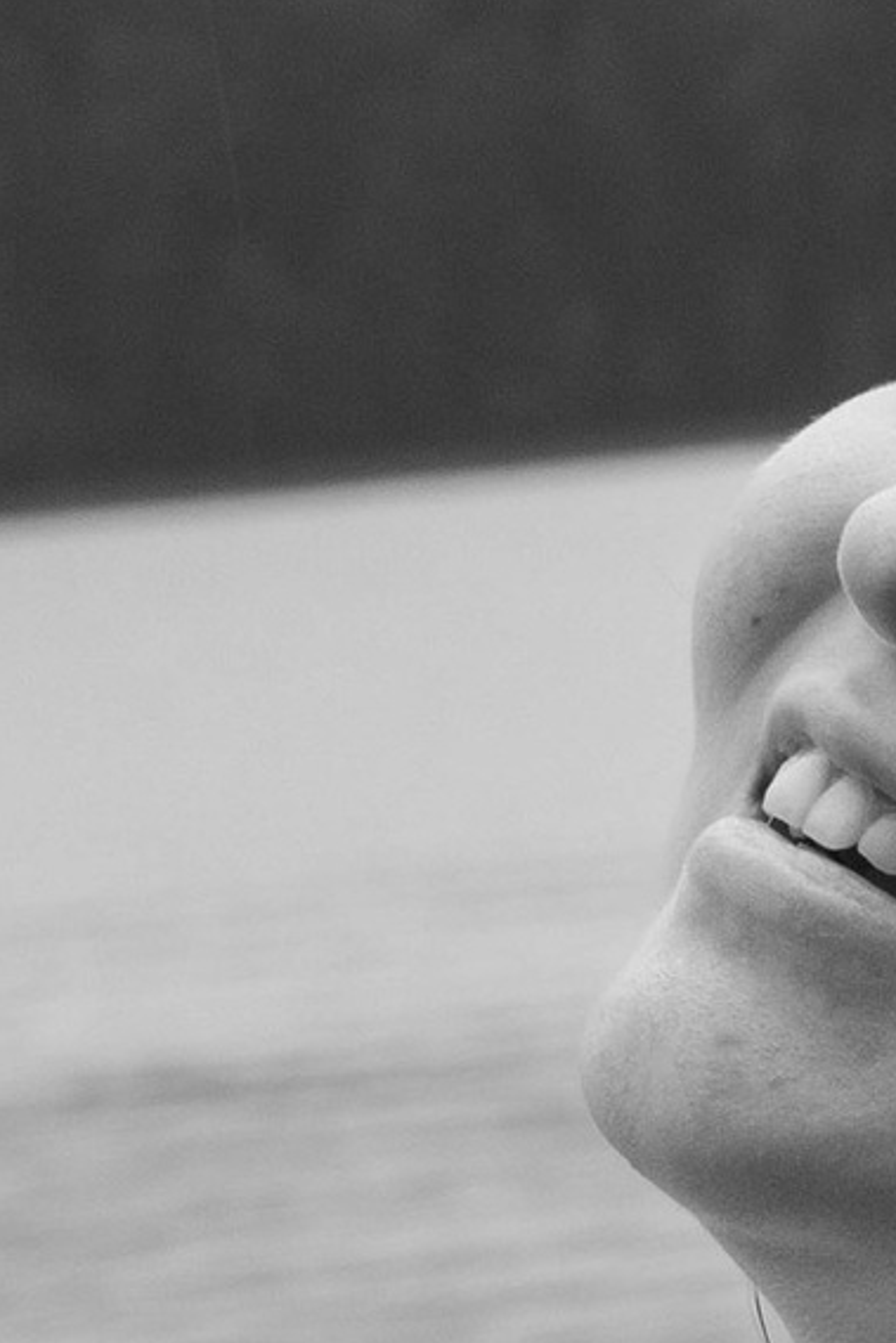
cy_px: 3277
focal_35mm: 473
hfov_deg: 2.9
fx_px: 17647
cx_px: 2759
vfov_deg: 4.3
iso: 500
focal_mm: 70
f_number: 11
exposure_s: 1/60
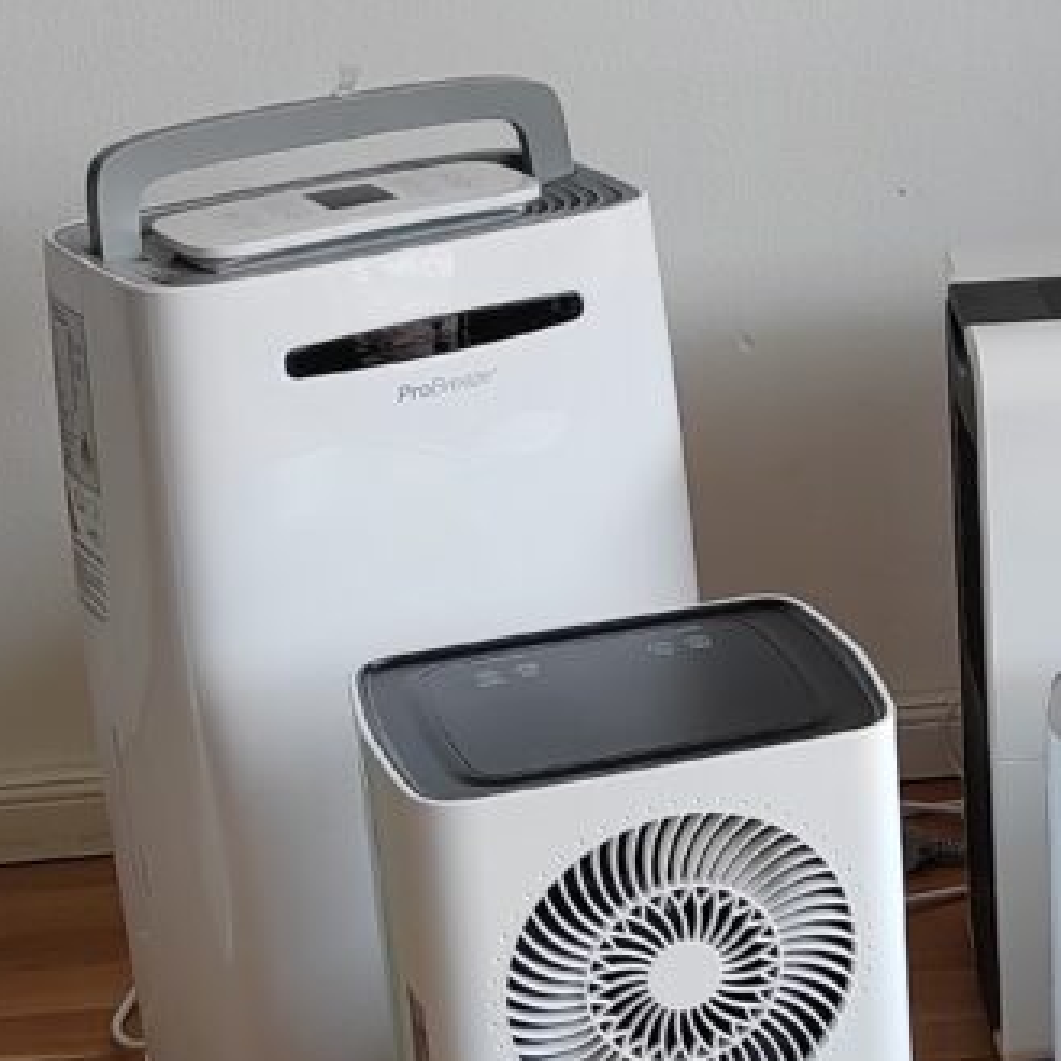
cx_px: 1219
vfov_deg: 18.3
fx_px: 3294
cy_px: 639
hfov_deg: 17.6
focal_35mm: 95
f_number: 1.9
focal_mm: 5.52
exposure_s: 1/100
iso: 250
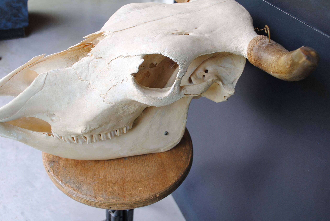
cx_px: 158
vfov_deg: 42.5
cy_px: 106
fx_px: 285
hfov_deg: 60.2
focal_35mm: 31
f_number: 4
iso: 200
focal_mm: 18
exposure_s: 1/60
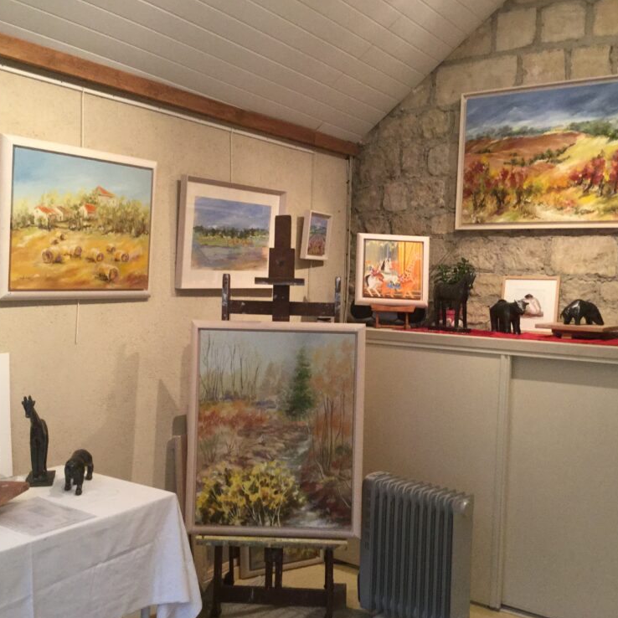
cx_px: 309
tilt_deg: -3.2
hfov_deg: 43.9
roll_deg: -3.0
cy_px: 314
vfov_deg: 43.9
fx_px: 768
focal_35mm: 38
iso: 160
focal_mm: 3.3
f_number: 2.4
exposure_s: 1/33
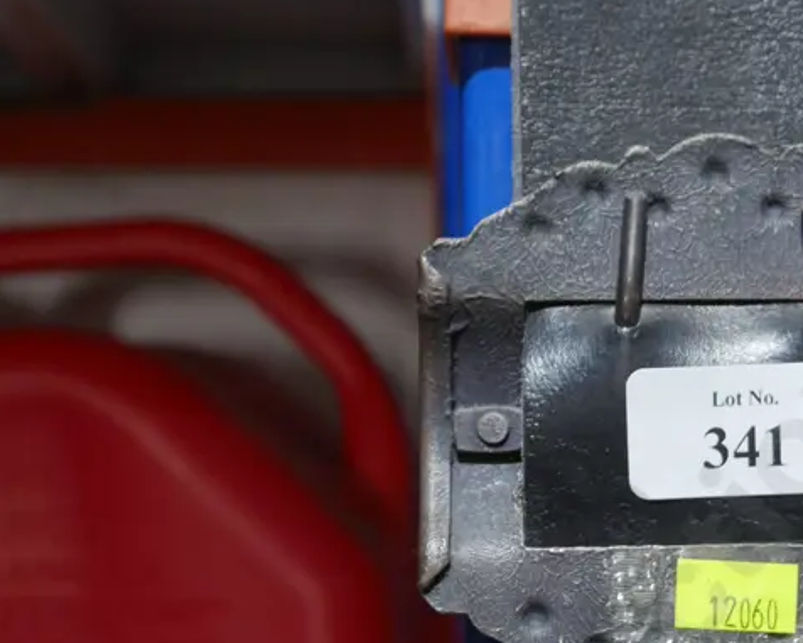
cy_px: 660
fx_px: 1997
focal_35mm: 84
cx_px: 644
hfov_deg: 22.4
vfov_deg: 17.8
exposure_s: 1/60
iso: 500
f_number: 4.5
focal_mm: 20
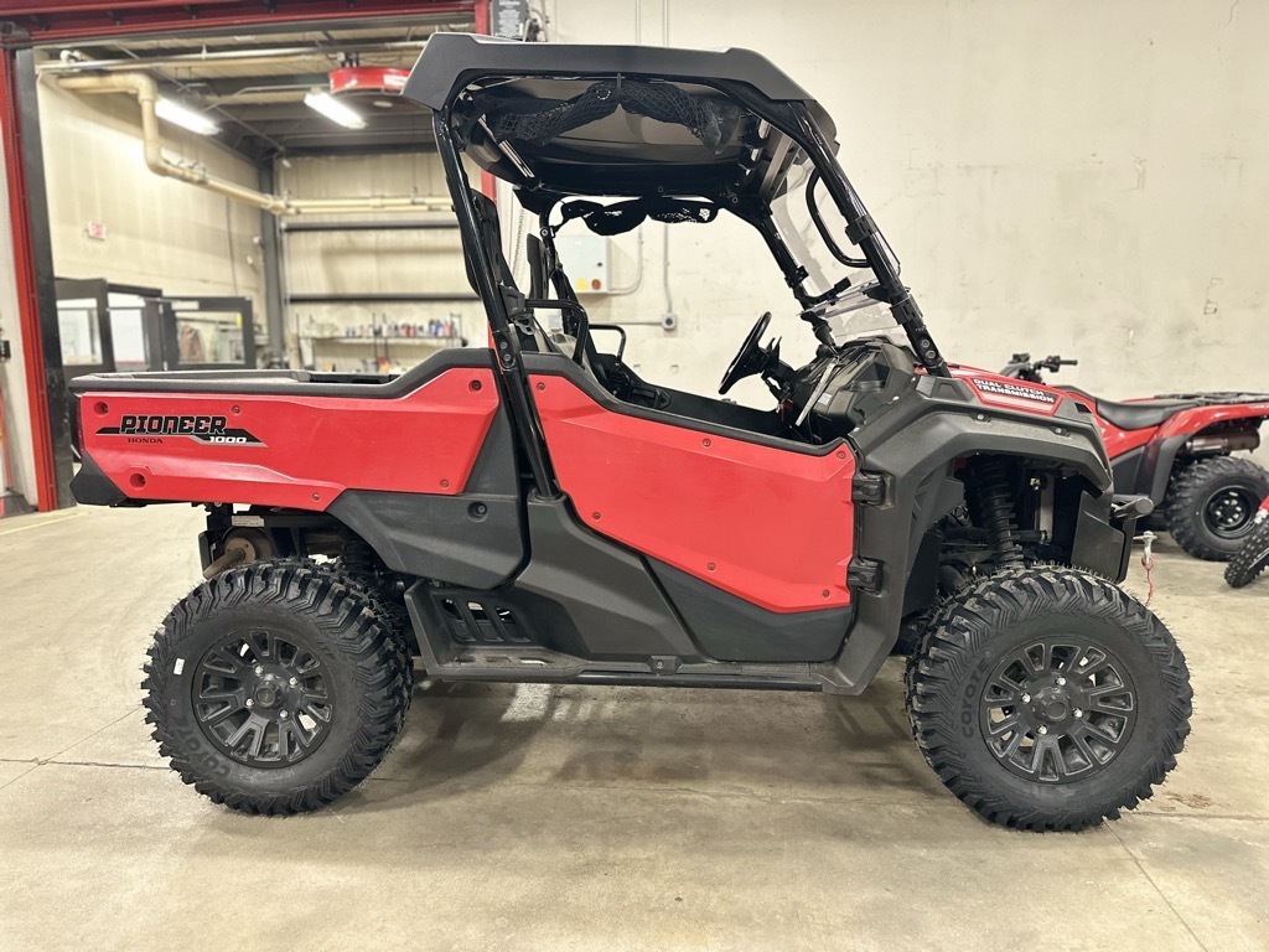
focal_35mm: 24
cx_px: 634
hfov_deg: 71.6
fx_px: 880
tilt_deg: -7.6
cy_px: 476
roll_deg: +0.1
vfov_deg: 56.8
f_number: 1.78
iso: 640
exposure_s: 1/40
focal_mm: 6.86
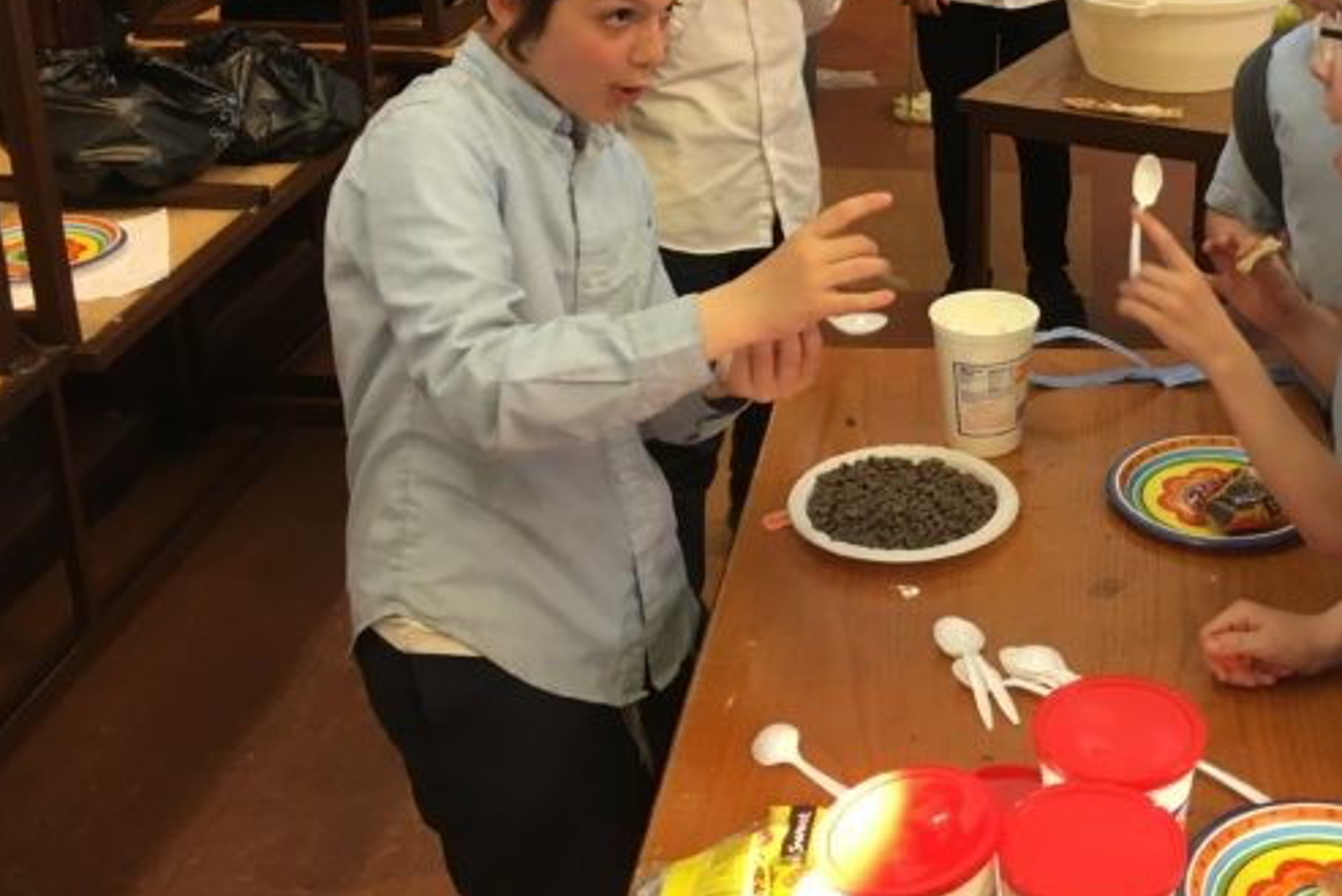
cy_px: 223
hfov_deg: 40.8
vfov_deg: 28.2
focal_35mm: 47
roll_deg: -0.1
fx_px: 1752
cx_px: 994
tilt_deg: -19.2
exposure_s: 1/30
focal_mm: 4.15
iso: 64
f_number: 2.2
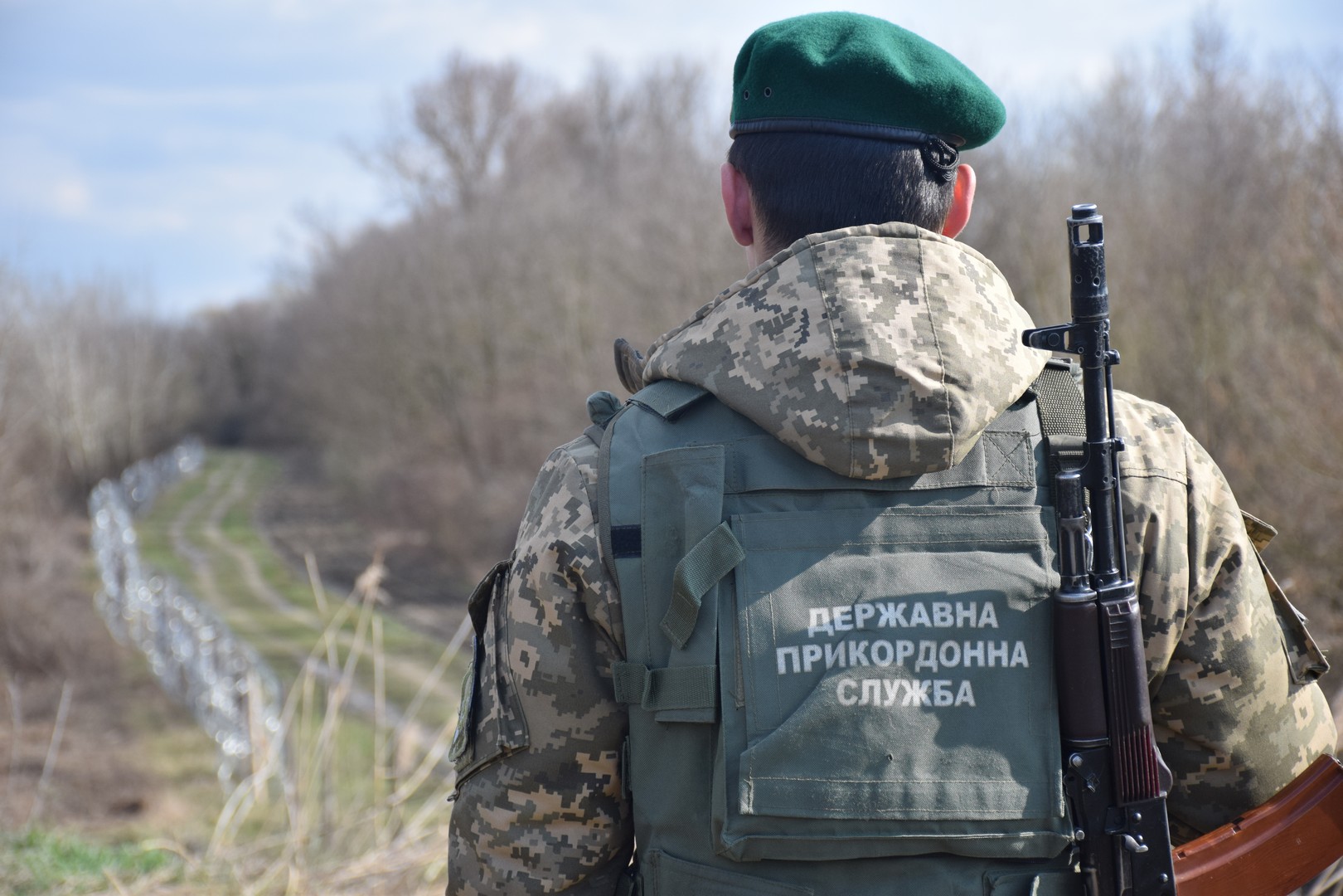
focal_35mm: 99
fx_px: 3693
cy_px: 448
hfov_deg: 20.6
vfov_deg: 13.8
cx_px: 672
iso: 400
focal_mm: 66
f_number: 5
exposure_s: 1/1250
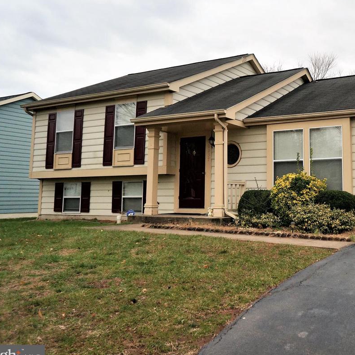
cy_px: 154
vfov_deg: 44.8
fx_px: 429
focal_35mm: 37
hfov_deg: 42.3
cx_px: 298
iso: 500
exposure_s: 1/2000
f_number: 4
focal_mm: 16
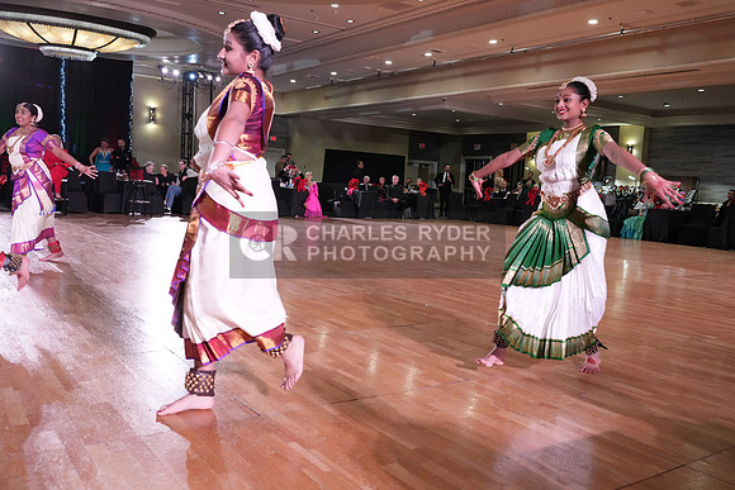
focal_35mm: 31
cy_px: 245
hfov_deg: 60.3
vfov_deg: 42.3
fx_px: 633
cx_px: 368
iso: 5000
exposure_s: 1/320
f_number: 5
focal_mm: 31
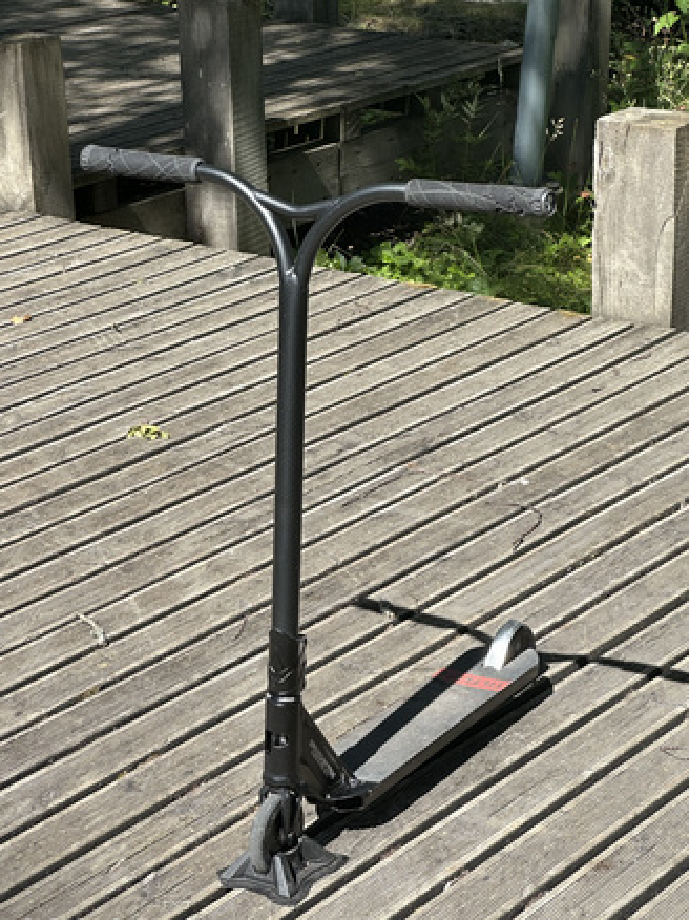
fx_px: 2338
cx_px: 331
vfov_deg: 22.3
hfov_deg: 16.8
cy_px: 485
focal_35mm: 88
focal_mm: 9
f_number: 2.8
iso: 32
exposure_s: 1/368
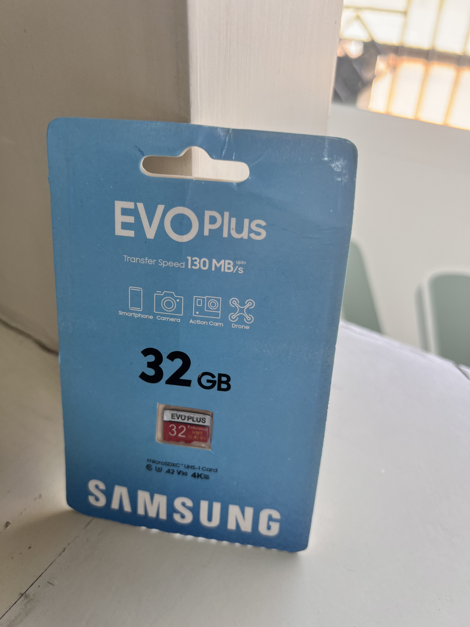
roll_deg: -0.2
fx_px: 471
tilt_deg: -37.6
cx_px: 235
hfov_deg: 53.1
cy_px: 314
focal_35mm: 26
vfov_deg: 67.3
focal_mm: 5.7
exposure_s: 1/201
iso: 40
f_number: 1.5
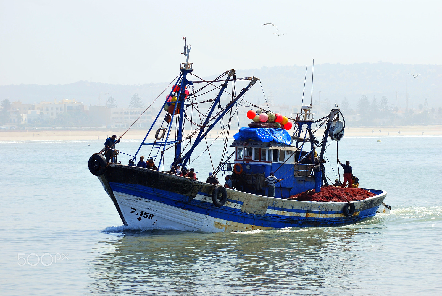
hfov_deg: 12.4
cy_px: 148
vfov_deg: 8.3
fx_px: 2028
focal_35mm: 165
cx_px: 221
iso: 100
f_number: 5.6
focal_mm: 110
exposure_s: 1/500
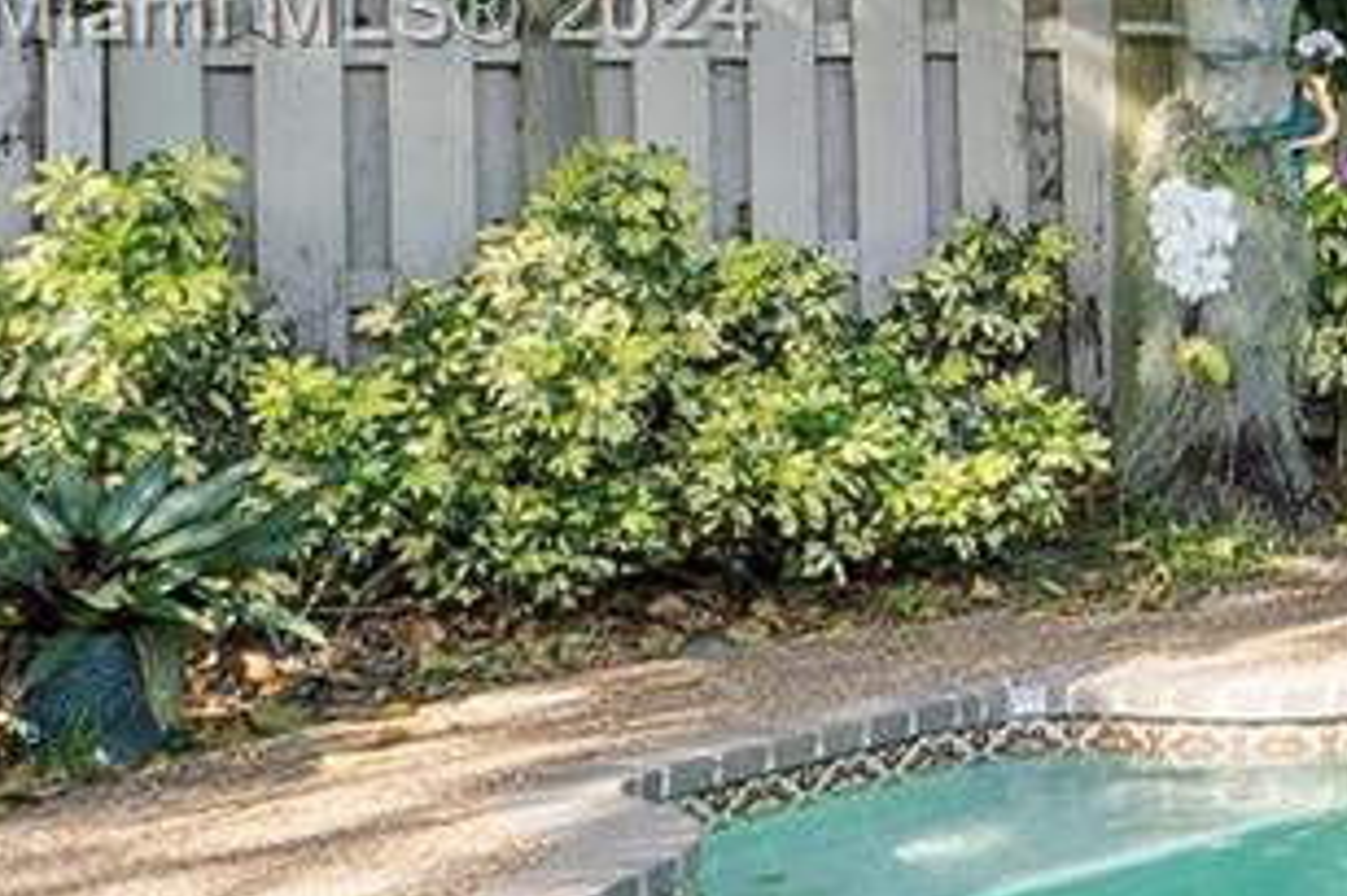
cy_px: 17
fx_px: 2917
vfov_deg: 17.1
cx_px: 2856
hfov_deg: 17.0
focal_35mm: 78
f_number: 11
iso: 100
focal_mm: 10
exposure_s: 1/40
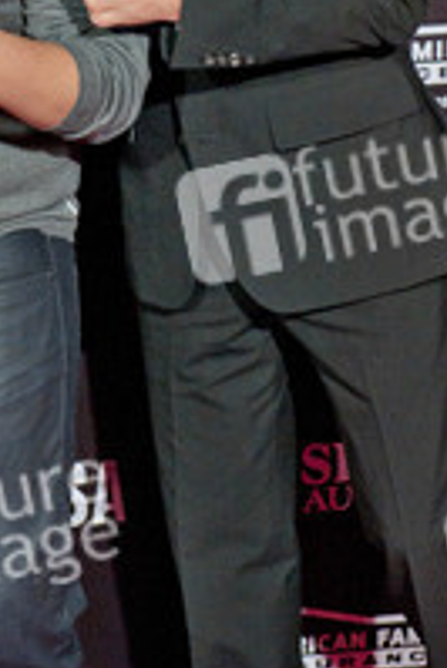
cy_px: 37
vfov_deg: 14.4
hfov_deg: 9.7
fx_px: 2621
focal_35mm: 141
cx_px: 45
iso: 400
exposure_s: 1/400
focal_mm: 70
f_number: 4.5
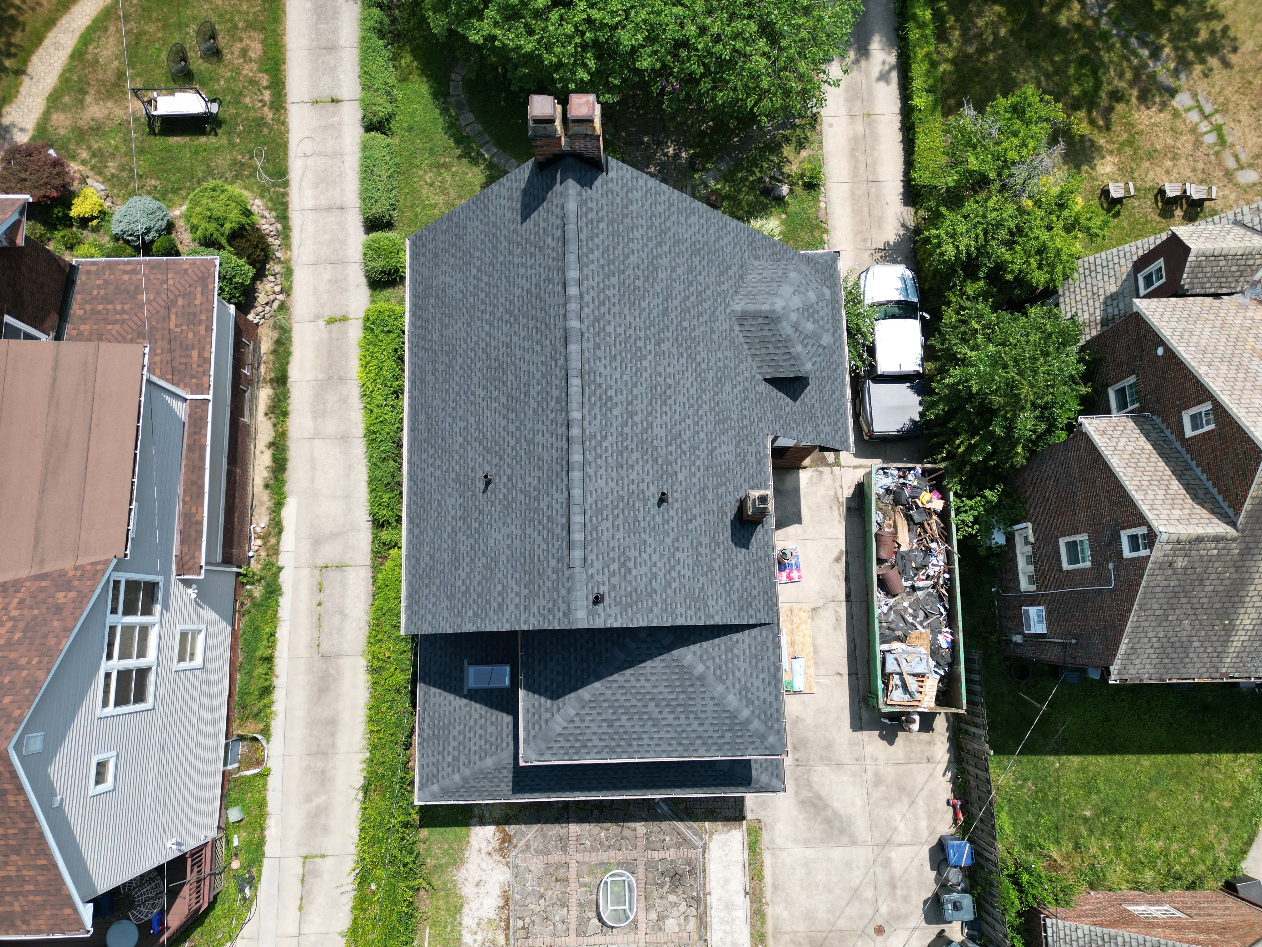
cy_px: 474
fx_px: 875
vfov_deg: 56.8
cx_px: 631
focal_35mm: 24
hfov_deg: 71.6
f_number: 1.7
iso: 140
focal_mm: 6.72
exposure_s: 1/2500
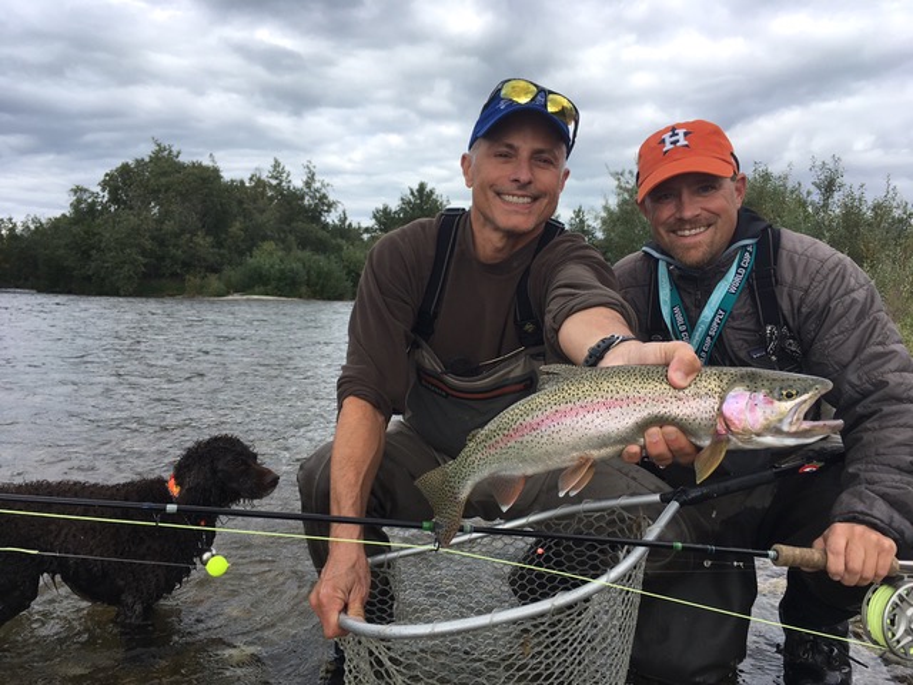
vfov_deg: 48.2
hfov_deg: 61.7
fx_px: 765
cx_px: 456
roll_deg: -3.1
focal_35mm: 29
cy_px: 342
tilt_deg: -2.2
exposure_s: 1/699
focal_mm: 4.15
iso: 25
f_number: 2.2
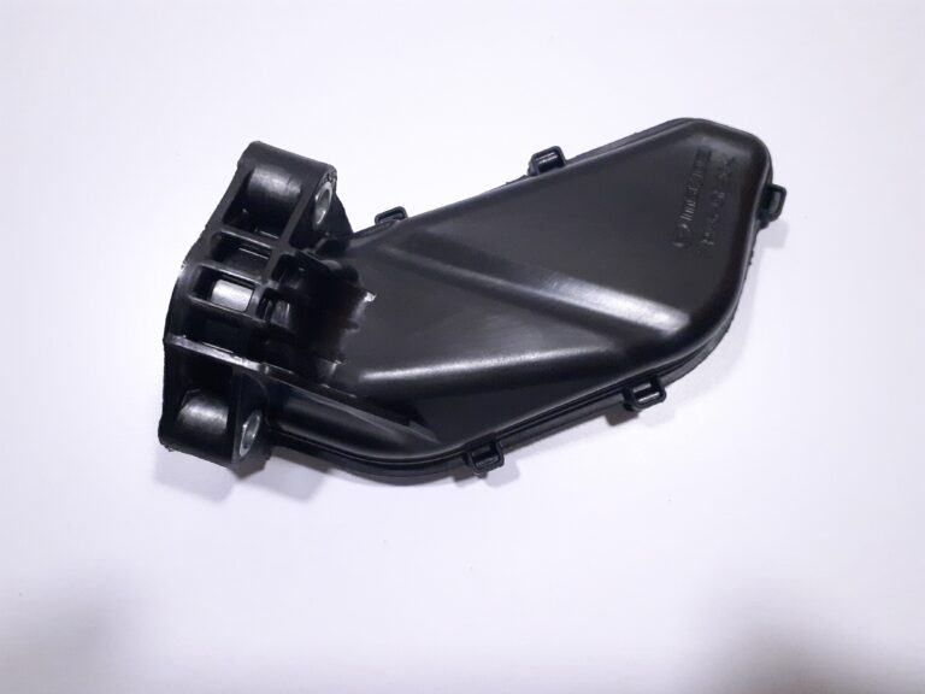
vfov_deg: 51.4
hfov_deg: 65.3
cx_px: 462
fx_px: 721
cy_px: 347
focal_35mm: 27
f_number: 1.9
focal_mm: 3.6
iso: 800
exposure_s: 1/323
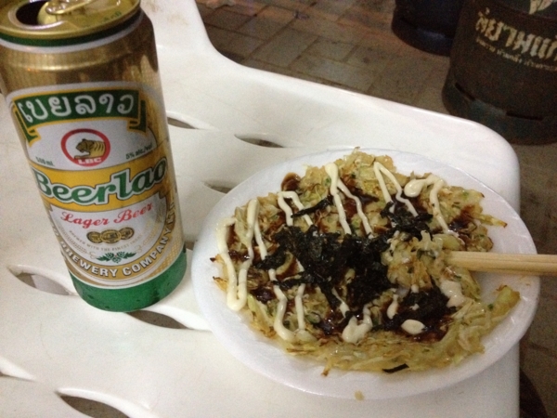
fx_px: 563
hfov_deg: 52.6
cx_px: 278
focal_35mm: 35
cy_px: 209
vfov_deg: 40.7
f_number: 2.4
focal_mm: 4.28
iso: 640
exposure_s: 1/15
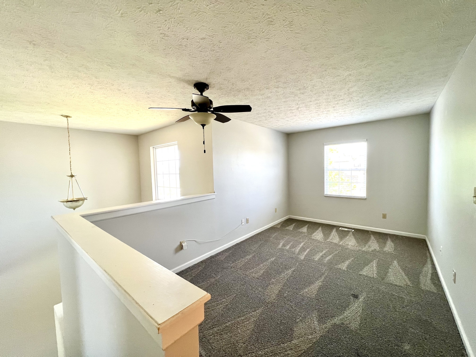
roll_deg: +1.3
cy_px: 178
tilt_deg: -2.7
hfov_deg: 106.2
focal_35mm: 13
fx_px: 179
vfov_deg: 89.9
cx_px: 238
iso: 125
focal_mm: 1.57
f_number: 1.8
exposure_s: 1/120
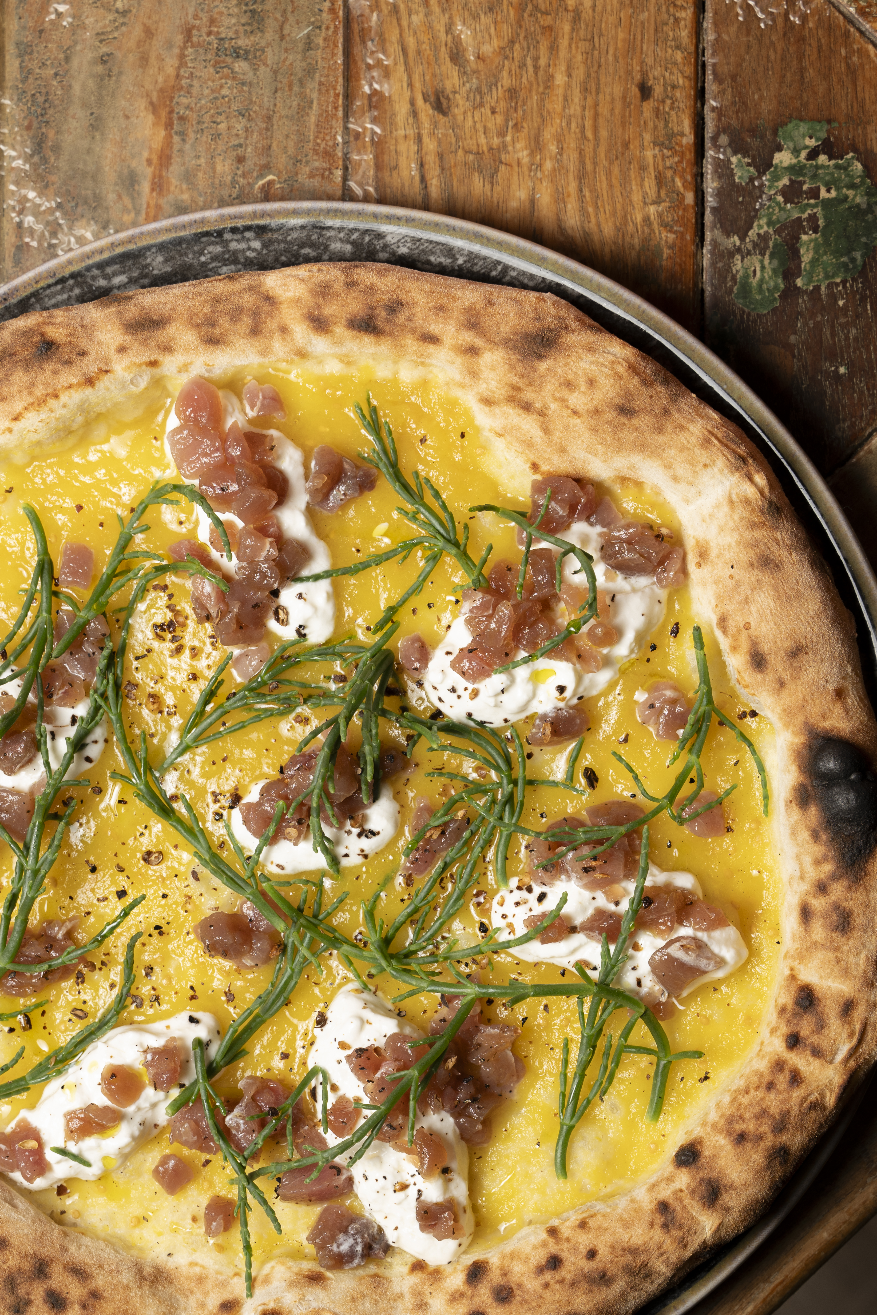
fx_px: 2631
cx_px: 373
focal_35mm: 72
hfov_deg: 18.9
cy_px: 882
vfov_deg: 27.9
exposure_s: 1/200
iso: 200
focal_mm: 43
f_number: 6.3
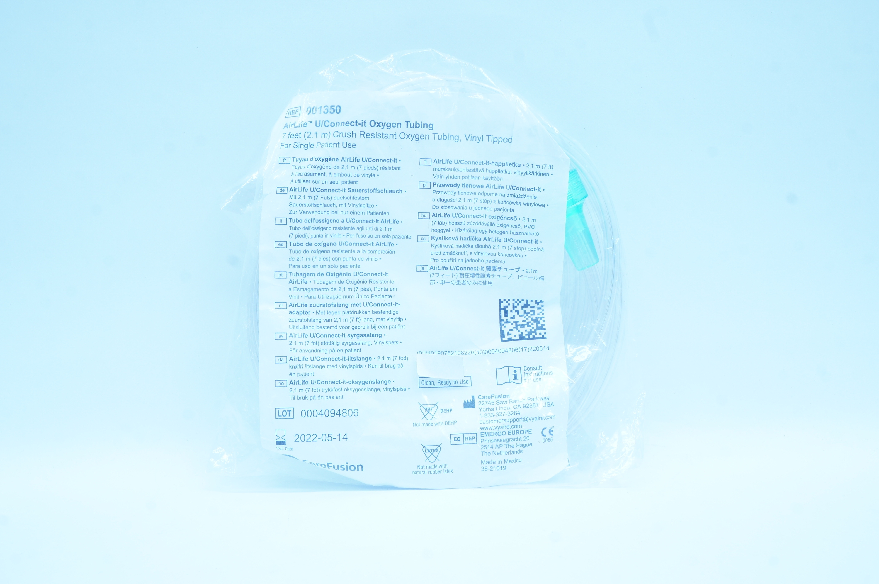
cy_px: 292
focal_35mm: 44
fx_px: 1061
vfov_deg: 30.8
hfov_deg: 45.0
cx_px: 440
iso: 400
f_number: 13
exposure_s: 1/13
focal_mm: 29
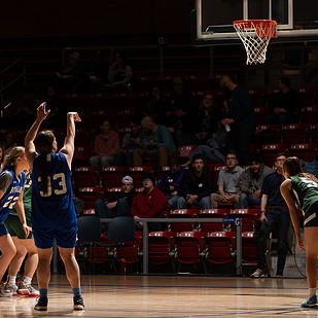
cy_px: 136
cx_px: 167
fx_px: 2266
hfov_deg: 8.0
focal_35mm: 218
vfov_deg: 8.0
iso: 80
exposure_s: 1/100
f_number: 5
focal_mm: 100
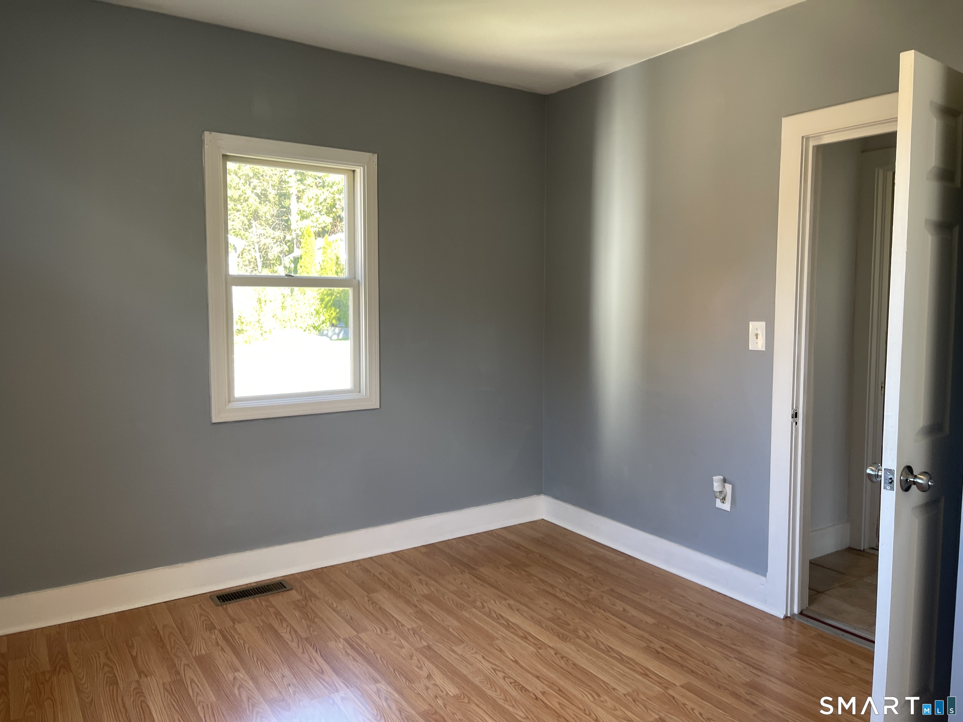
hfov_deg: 69.4
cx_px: 482
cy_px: 361
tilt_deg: -4.5
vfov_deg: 54.9
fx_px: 695
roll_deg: +0.7
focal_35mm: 25
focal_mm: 5.1
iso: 80
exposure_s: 1/60
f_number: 1.6
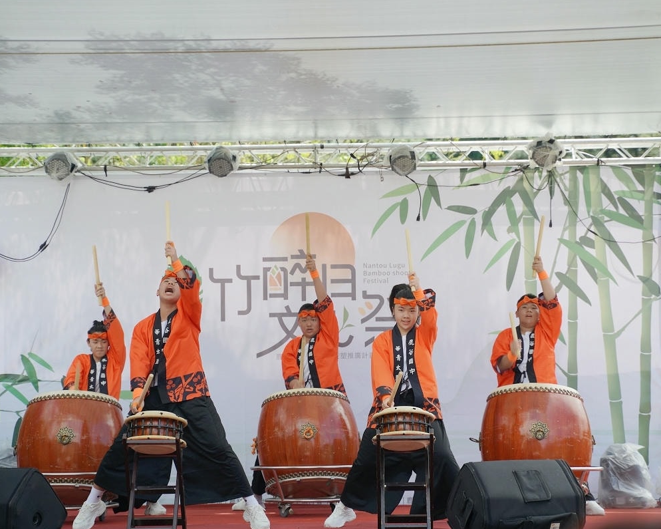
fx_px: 1663
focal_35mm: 85
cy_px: 264
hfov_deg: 22.5
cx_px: 331
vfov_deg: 18.1
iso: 100
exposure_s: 1/200
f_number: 4
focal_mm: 75
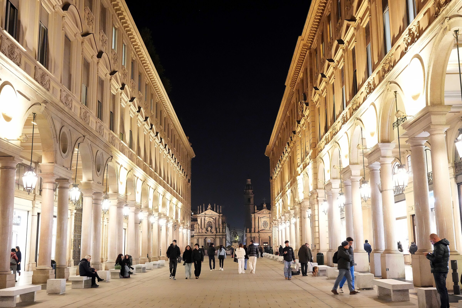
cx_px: 231
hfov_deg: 50.5
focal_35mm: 38
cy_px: 154
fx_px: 490
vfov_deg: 34.9
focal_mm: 38.2
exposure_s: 1/50
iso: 10000
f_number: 5
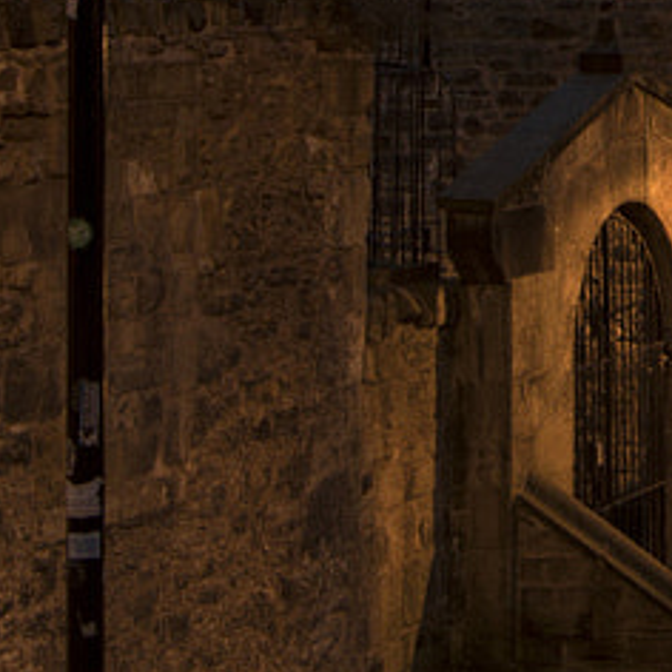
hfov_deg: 13.2
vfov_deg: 13.9
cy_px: -188
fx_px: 2658
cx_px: 1136
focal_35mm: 121
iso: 64
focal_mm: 21
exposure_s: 8
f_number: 11
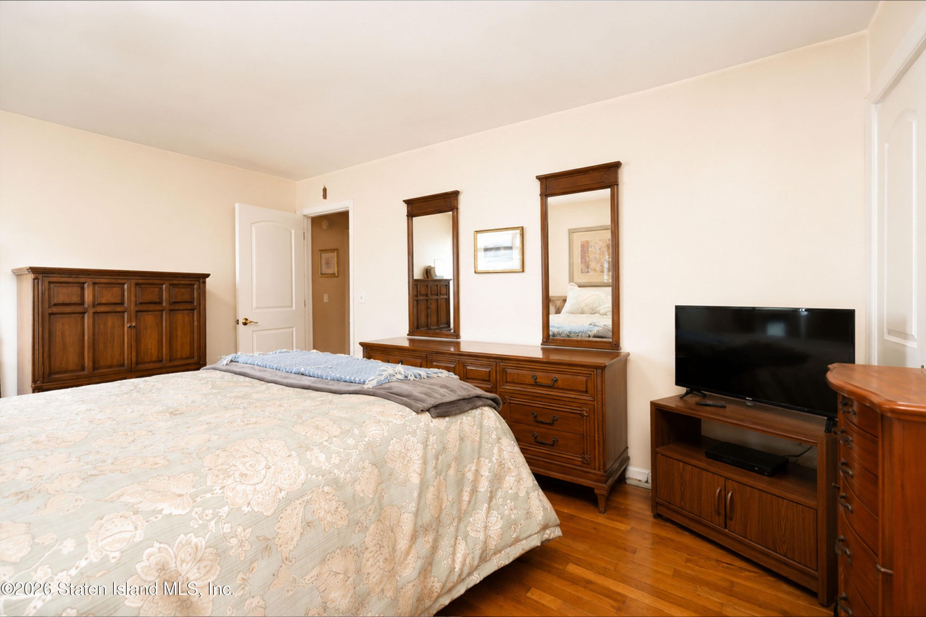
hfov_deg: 96.7
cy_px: 308
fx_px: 412
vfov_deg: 73.8
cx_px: 463
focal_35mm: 16
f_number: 4
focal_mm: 16
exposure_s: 1/6
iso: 64
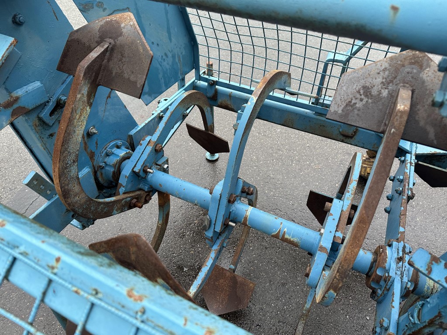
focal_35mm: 24
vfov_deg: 56.8
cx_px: 224
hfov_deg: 71.6
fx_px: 310
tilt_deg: -45.1
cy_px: 168
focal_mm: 6.86
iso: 200
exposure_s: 1/121
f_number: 1.78
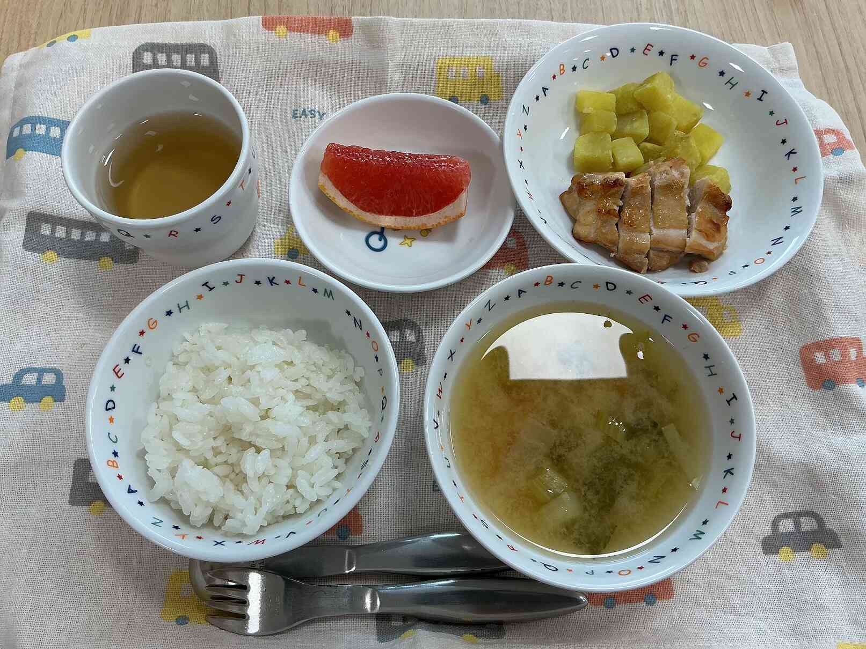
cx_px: 433
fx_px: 726
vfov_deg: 48.2
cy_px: 324
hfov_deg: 61.7
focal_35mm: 29
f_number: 1.8
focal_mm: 3
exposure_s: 1/120
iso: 32
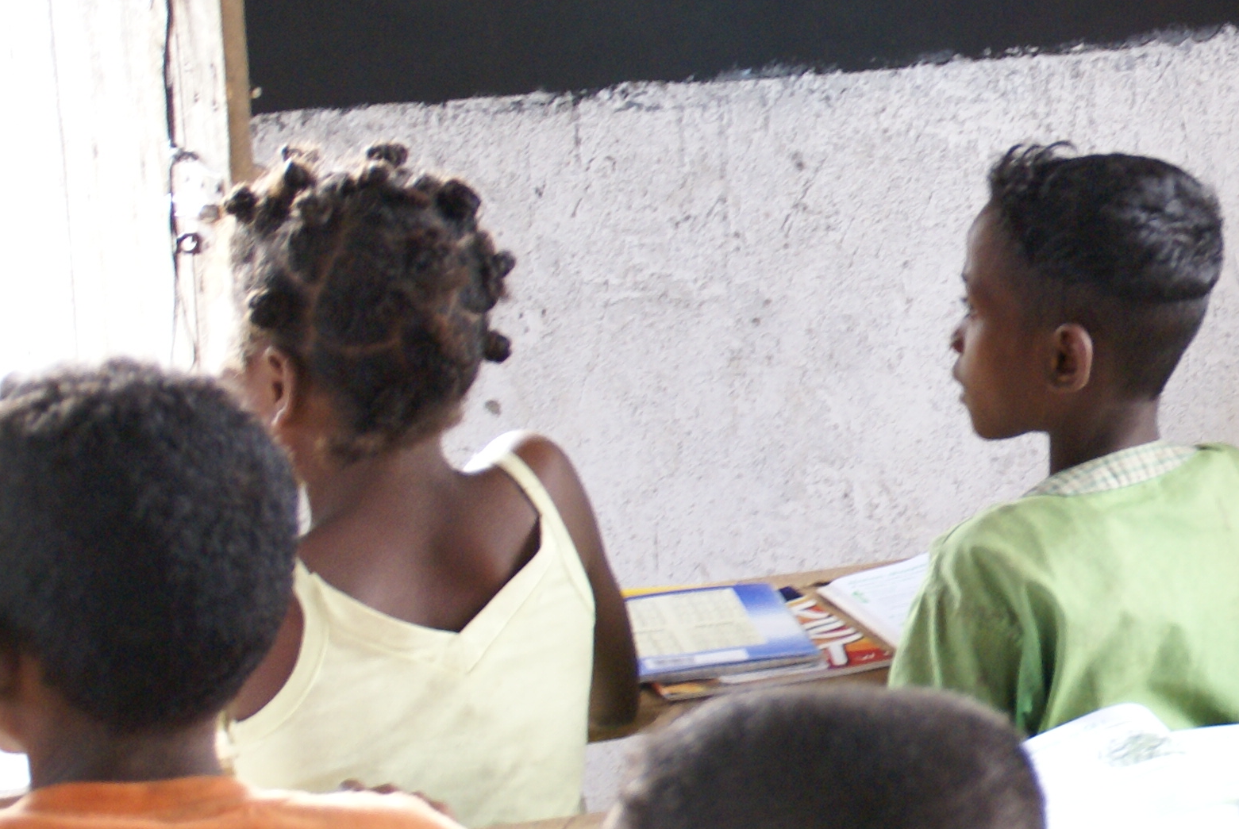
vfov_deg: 10.6
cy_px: 323
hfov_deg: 15.2
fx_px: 4488
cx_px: 1443
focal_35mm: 130
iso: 400
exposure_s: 1/20
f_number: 4.5
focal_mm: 35
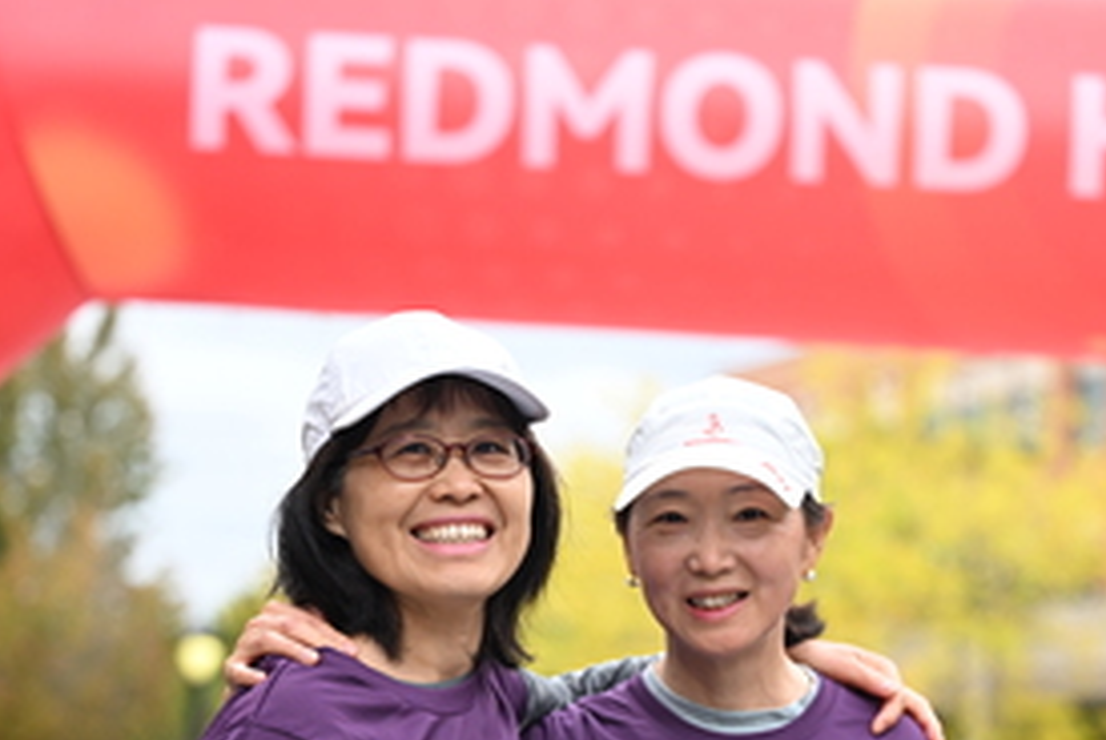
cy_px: 694
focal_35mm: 140
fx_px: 4306
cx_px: 692
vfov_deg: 9.8
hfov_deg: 14.6
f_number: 2.8
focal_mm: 70
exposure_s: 1/2000
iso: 640
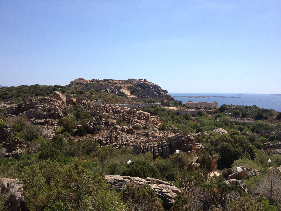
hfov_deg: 52.6
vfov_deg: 40.7
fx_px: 284
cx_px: 140
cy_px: 106
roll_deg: -0.3
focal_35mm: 35
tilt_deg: -5.8
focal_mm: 4.28
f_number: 2.4
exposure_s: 1/1623
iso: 50
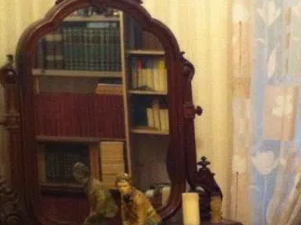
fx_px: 963
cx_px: 258
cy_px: 192
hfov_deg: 17.5
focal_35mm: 111
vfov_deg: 13.2
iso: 500
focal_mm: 3.85
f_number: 2.8
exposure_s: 1/15
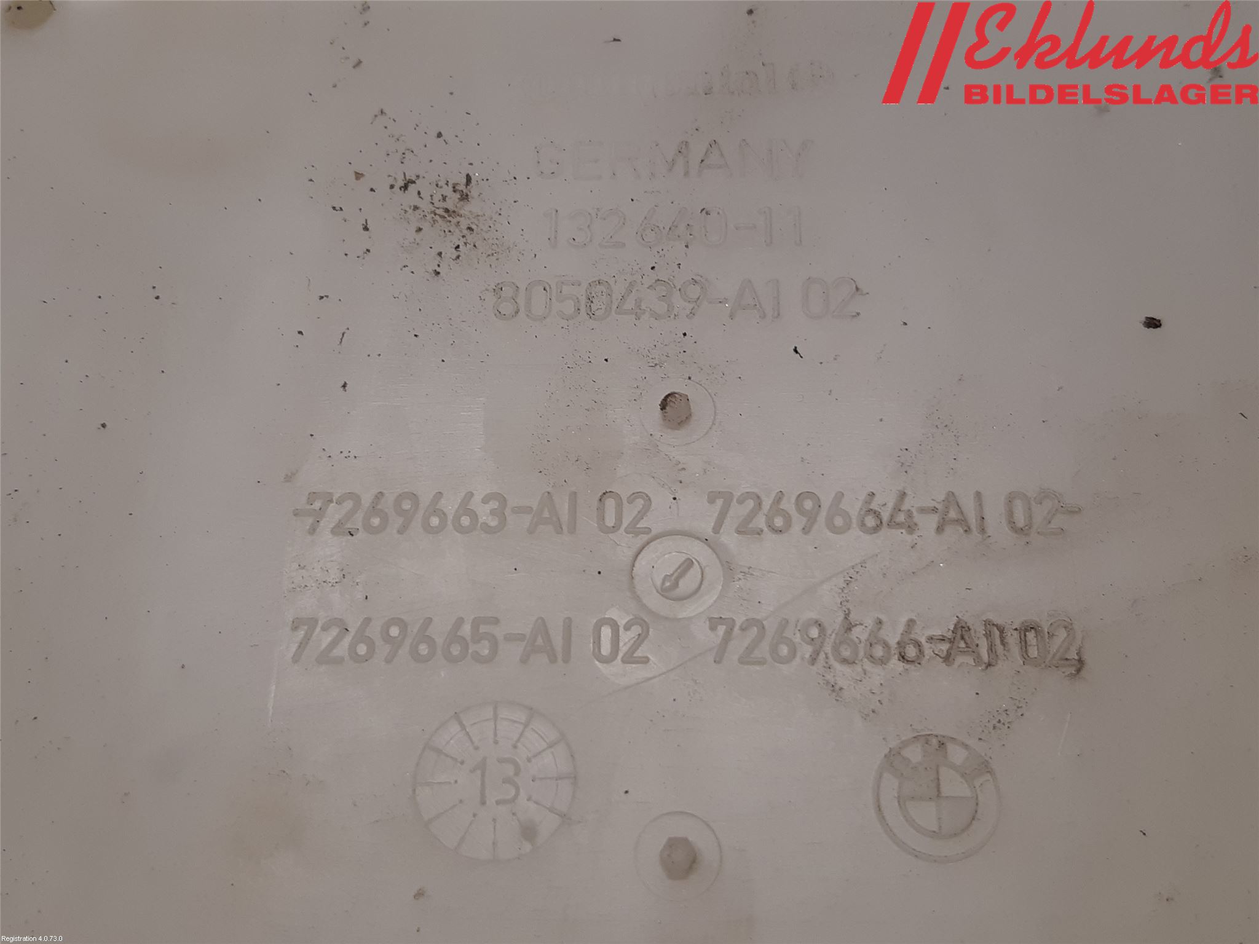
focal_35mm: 26
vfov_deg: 53.1
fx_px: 946
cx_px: 630
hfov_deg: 67.3
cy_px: 472
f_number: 1.7
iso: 64
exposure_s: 1/50
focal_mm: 3.93
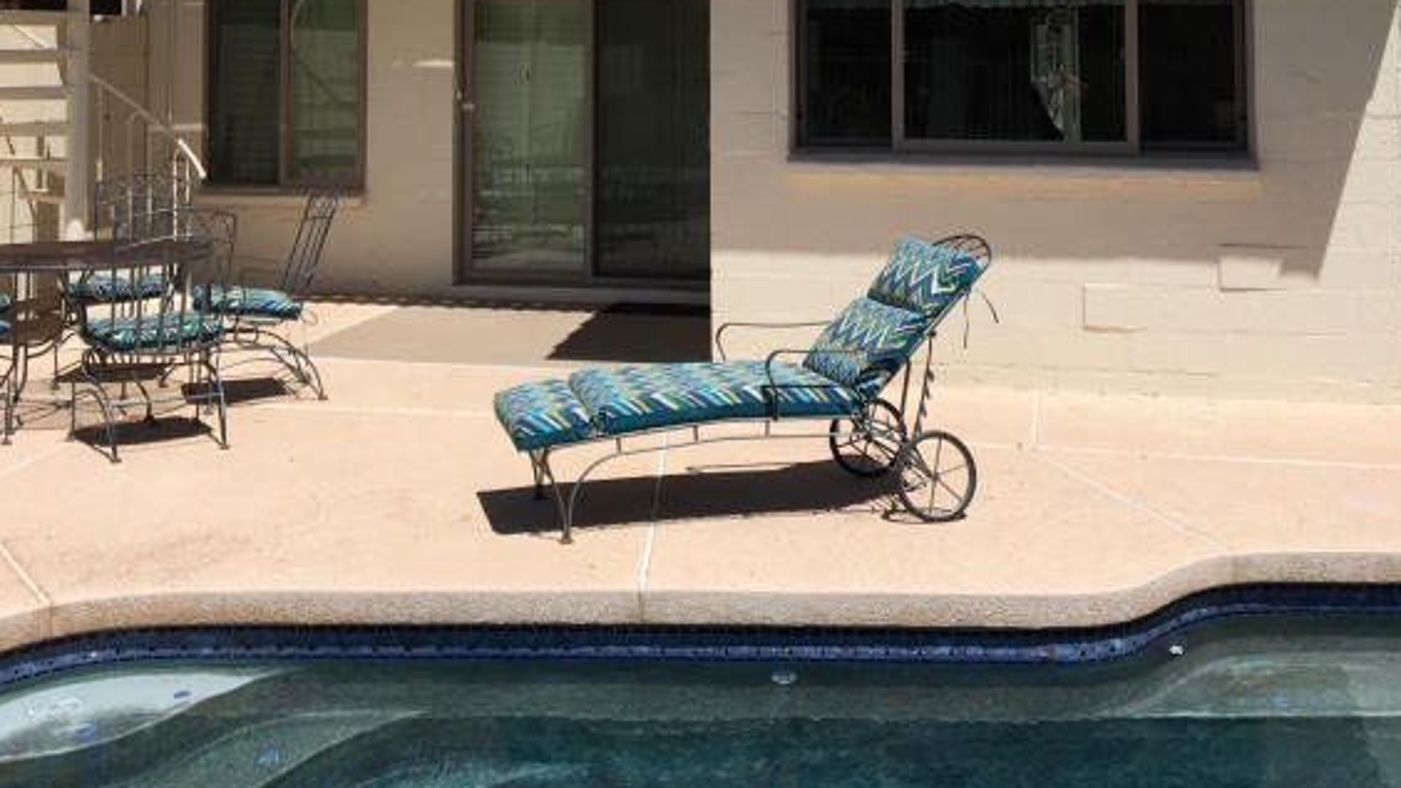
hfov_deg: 47.4
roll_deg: -0.5
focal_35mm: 43
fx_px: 1597
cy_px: 5
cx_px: 691
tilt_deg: +1.6
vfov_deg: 26.3
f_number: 2.2
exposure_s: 1/3077
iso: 25
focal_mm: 4.15
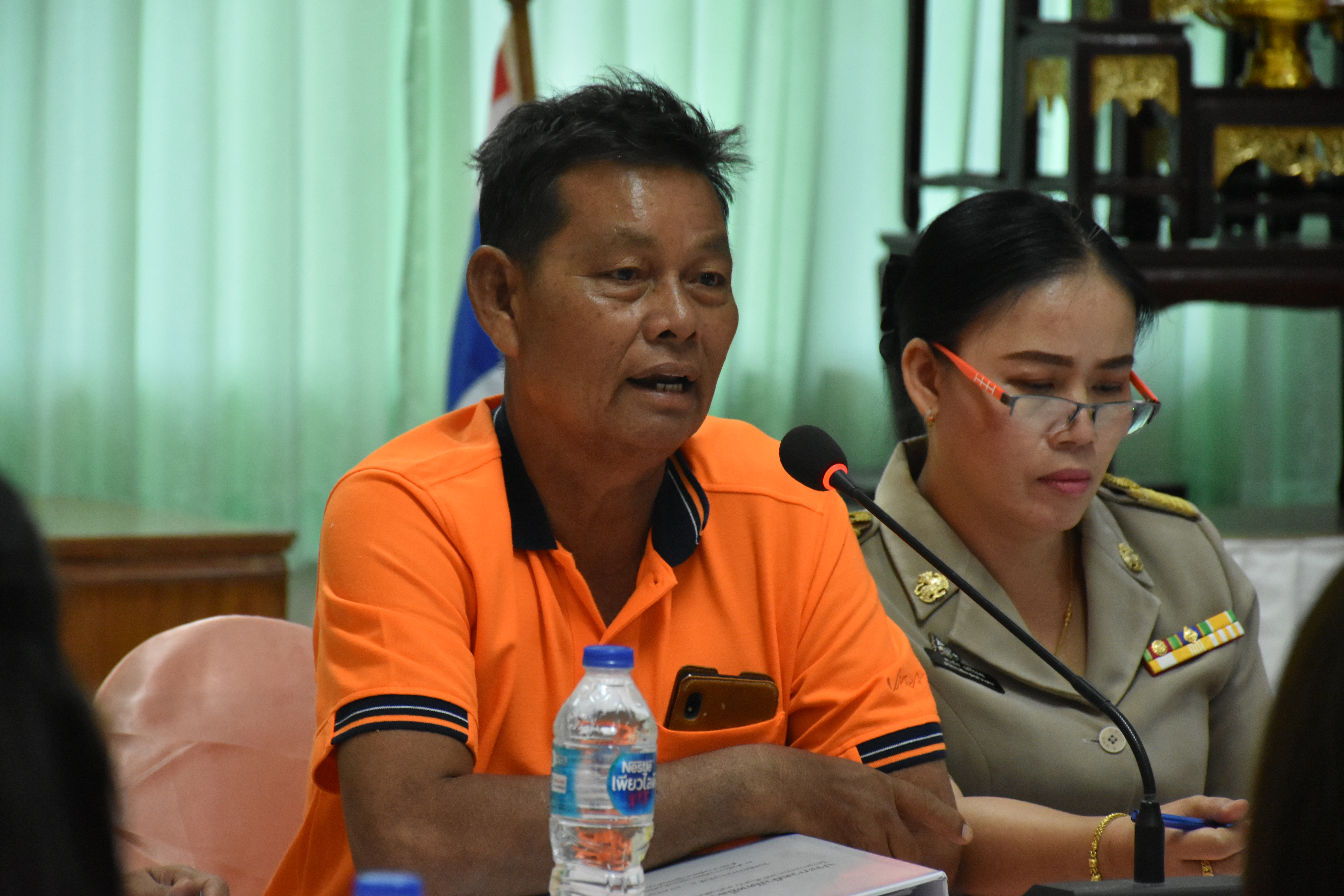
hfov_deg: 10.5
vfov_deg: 7.0
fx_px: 7279
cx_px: 672
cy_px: 448
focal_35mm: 195
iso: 3200
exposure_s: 1/200
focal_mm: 130
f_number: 5.6
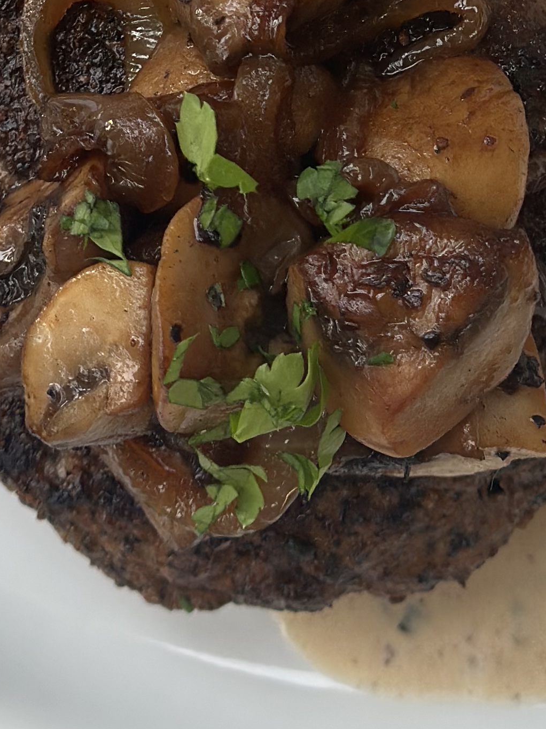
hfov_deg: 10.4
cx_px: 278
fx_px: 2987
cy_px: -234
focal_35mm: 142
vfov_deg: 13.4
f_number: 1.78
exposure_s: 1/333
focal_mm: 6.86
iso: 80
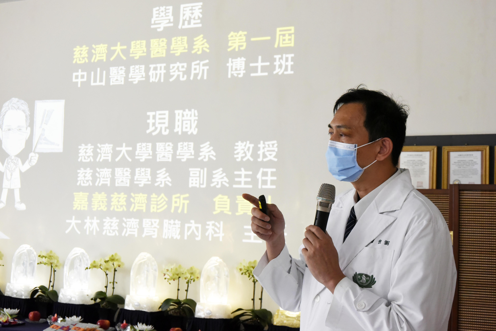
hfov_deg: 36.2
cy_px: 166
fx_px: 758
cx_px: 248
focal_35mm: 55
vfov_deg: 24.6
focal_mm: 55
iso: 6400
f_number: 9
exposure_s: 1/320
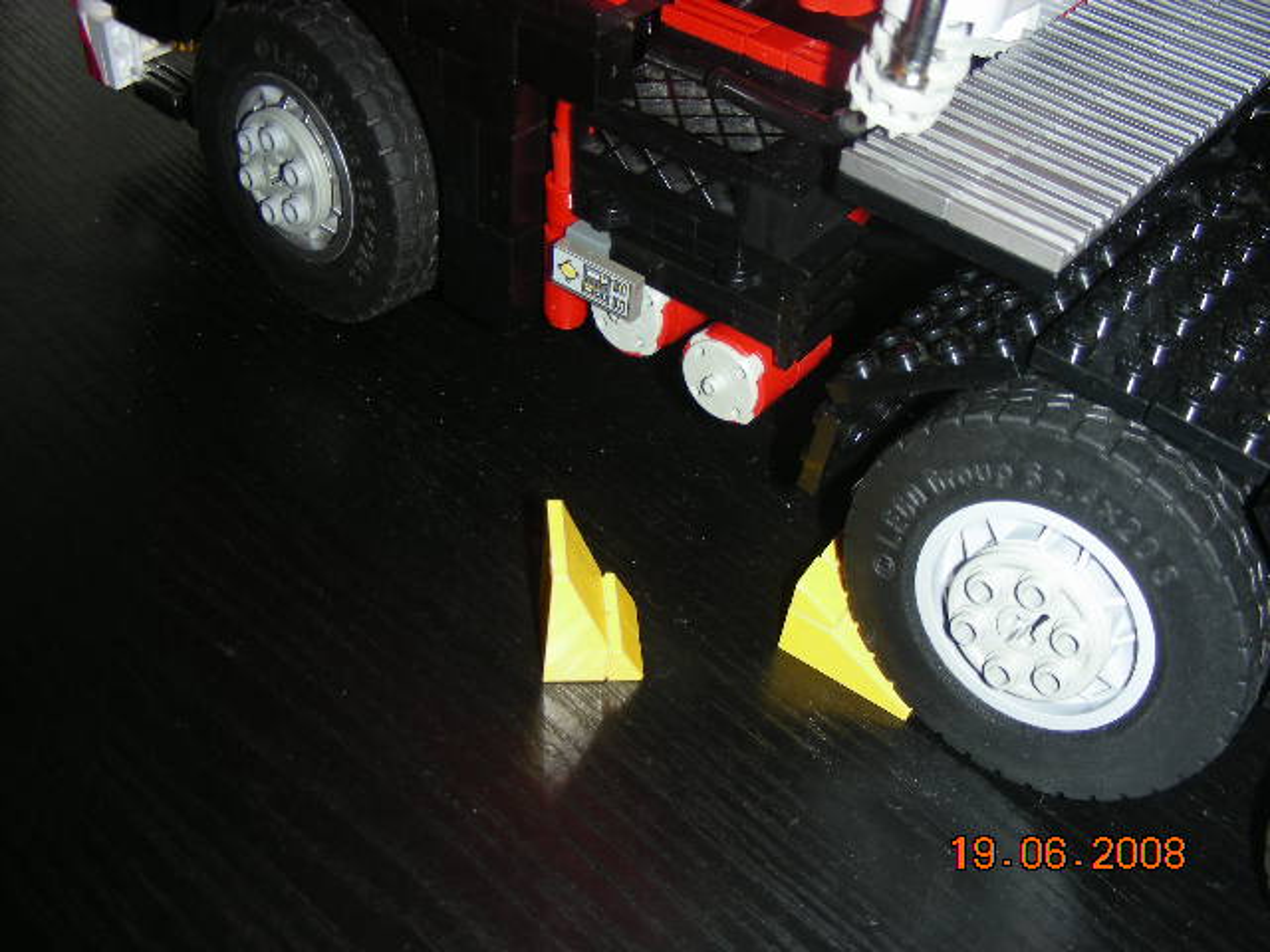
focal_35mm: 38
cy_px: 476
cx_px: 635
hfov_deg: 49.0
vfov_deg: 37.7
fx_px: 1394
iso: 50
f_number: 3.5
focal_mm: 6.3
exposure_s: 1/60
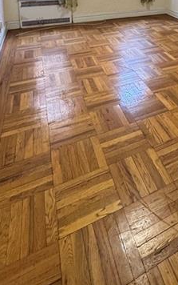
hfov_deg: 35.8
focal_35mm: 32
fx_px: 248
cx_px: 176
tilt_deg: -8.7
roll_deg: -1.0
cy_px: -2
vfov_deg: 48.6
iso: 400
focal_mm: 2.22
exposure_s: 1/60
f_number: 2.2
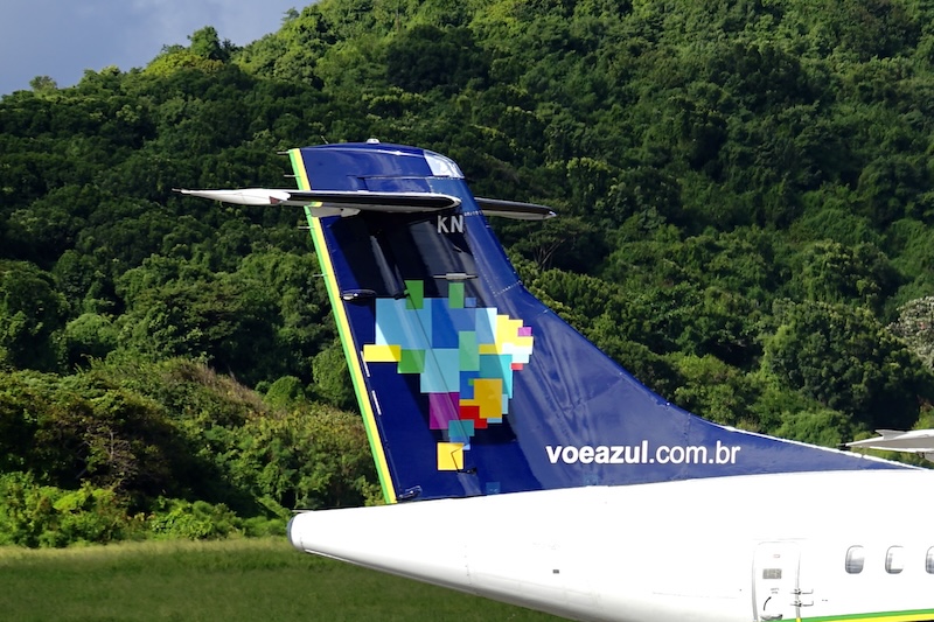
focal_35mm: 116
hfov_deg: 17.6
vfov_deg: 11.8
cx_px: 467
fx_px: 3009
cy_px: 311
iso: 80
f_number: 5
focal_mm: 116
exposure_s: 1/640
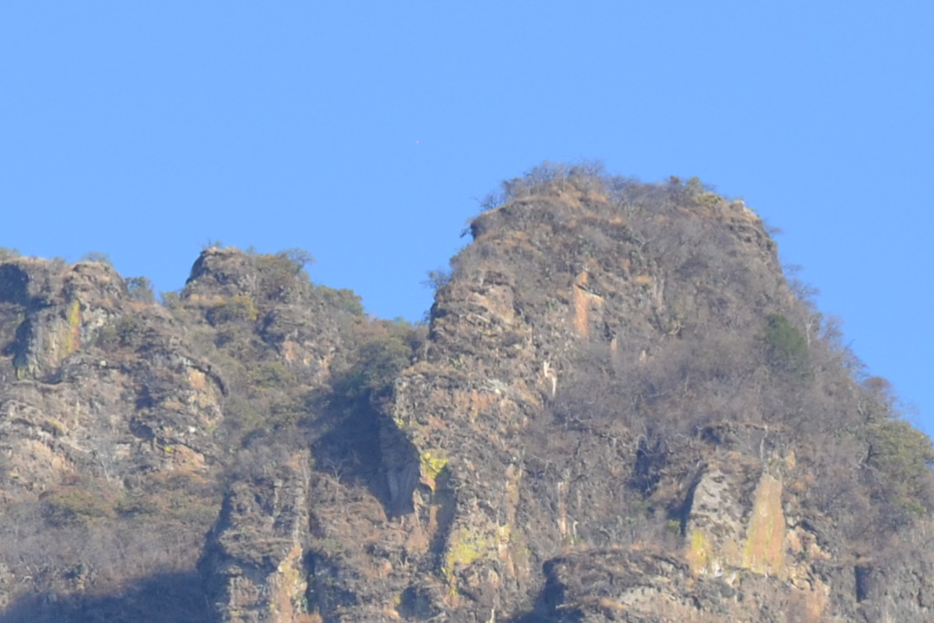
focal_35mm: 462
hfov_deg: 4.5
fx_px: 11987
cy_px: 1151
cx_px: 477
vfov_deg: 3.0
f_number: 5.6
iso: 200
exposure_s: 1/500
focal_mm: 75
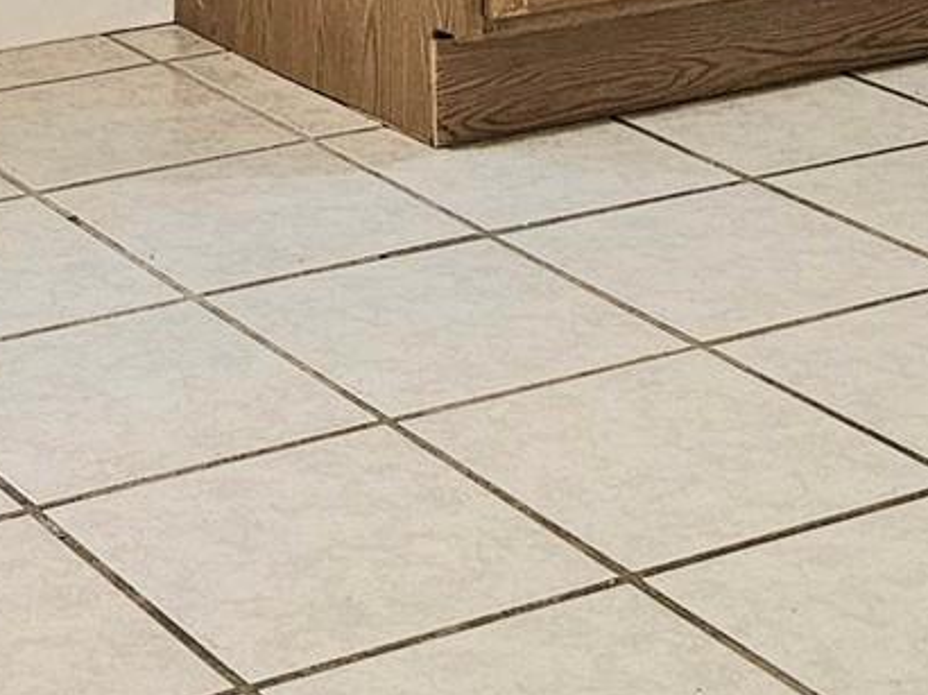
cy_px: -745
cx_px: 220
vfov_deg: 11.5
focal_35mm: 115
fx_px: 3081
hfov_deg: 17.0
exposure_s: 1/120
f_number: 1.7
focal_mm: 6.3
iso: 400
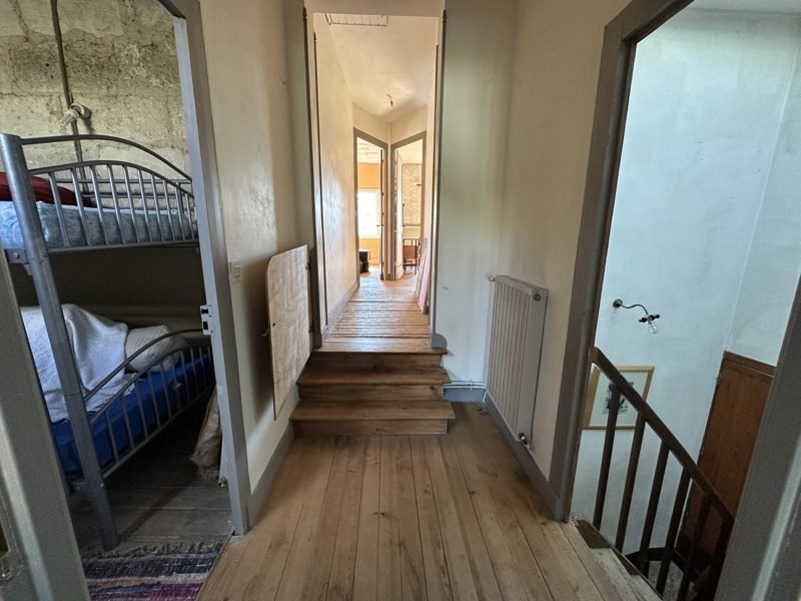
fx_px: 324
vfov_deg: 85.7
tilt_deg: -11.7
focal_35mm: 14
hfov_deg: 102.1
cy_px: 300
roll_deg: -0.4
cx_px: 400
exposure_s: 1/84
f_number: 2.2
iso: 320
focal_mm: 2.22
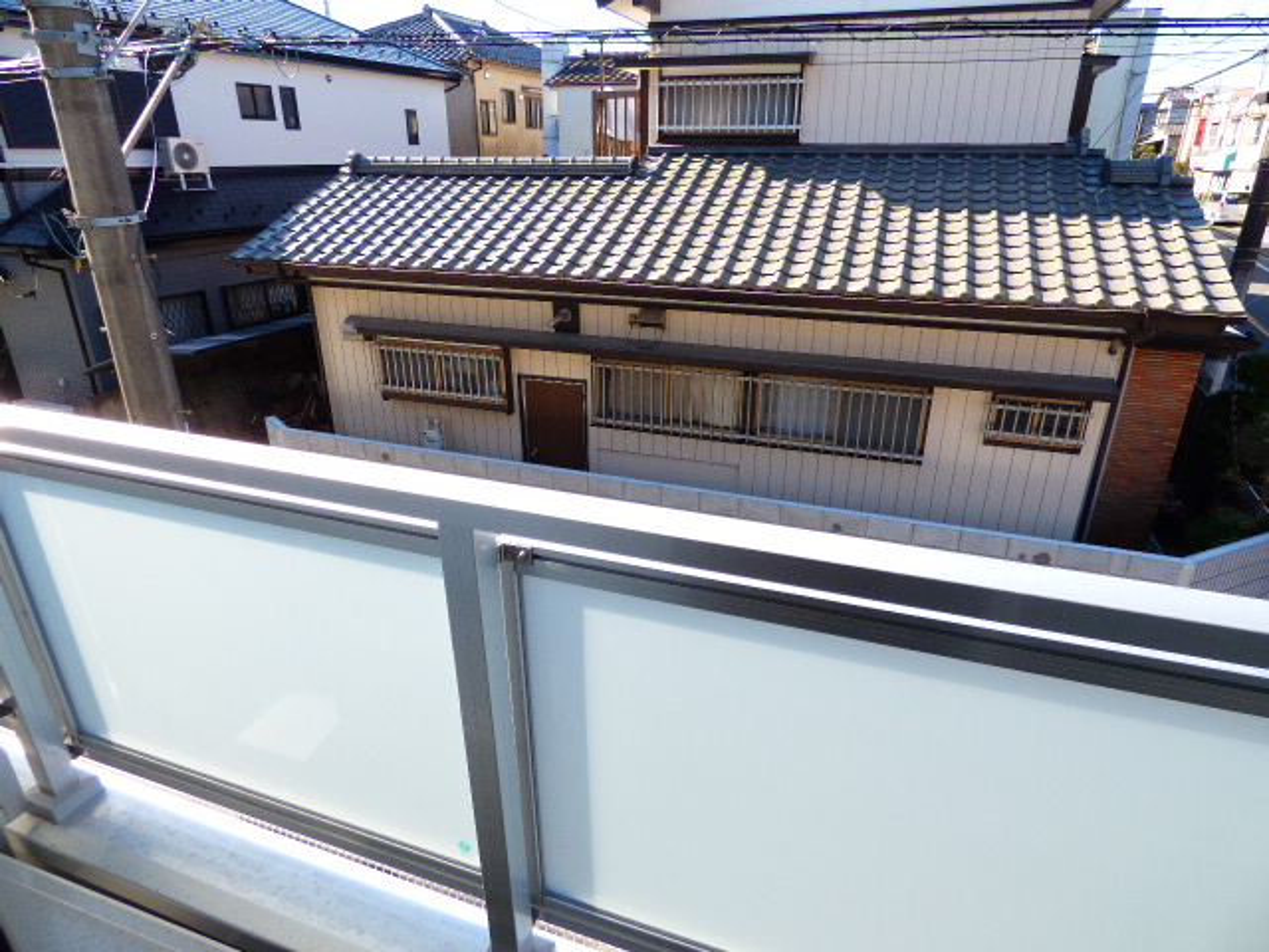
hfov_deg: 81.7
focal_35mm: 20
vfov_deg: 66.0
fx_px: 733
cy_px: 476
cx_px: 634
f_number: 2.8
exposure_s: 1/400
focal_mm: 3.58
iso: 100
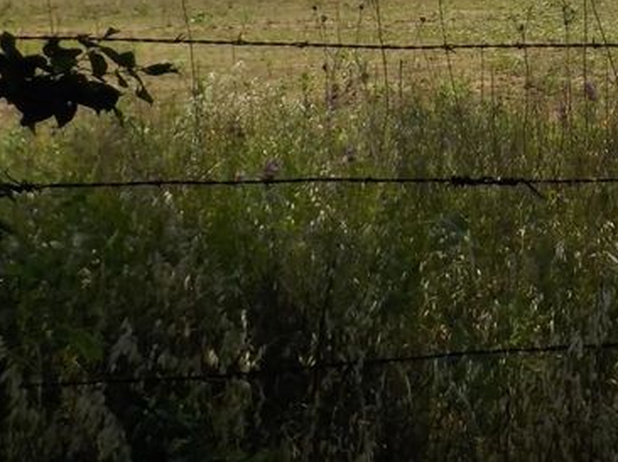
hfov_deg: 22.3
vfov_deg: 16.4
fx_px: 1499
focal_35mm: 84
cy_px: -169
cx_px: 645
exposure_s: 1/2000
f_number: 3.3
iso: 125
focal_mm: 4.1
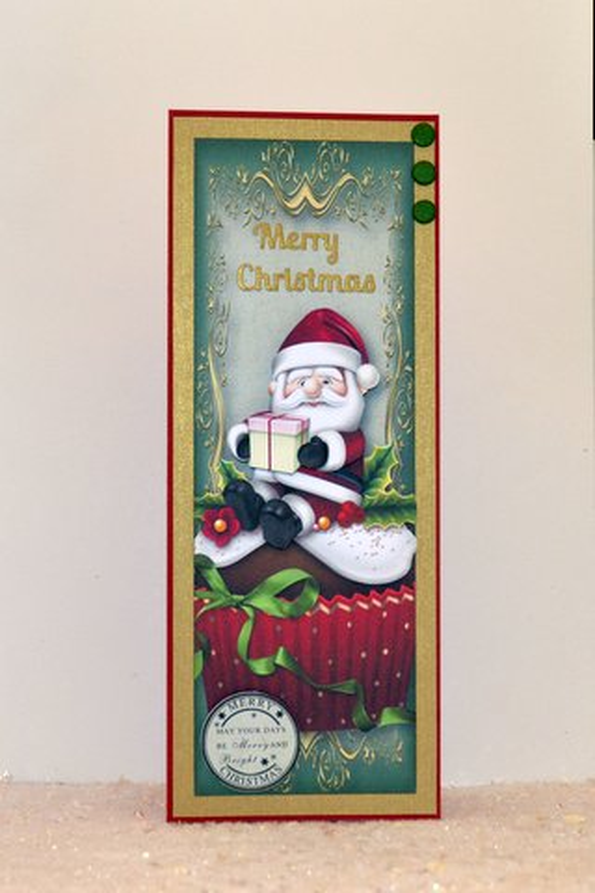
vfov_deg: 45.0
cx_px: 298
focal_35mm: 44
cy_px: 446
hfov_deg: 30.8
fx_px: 1078
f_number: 3.8
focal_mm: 29
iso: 400
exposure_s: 1/80
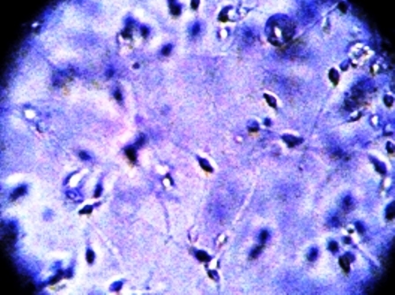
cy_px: 148
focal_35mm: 112
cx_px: 198
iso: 1000
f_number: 6.5
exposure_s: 1/60
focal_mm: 20
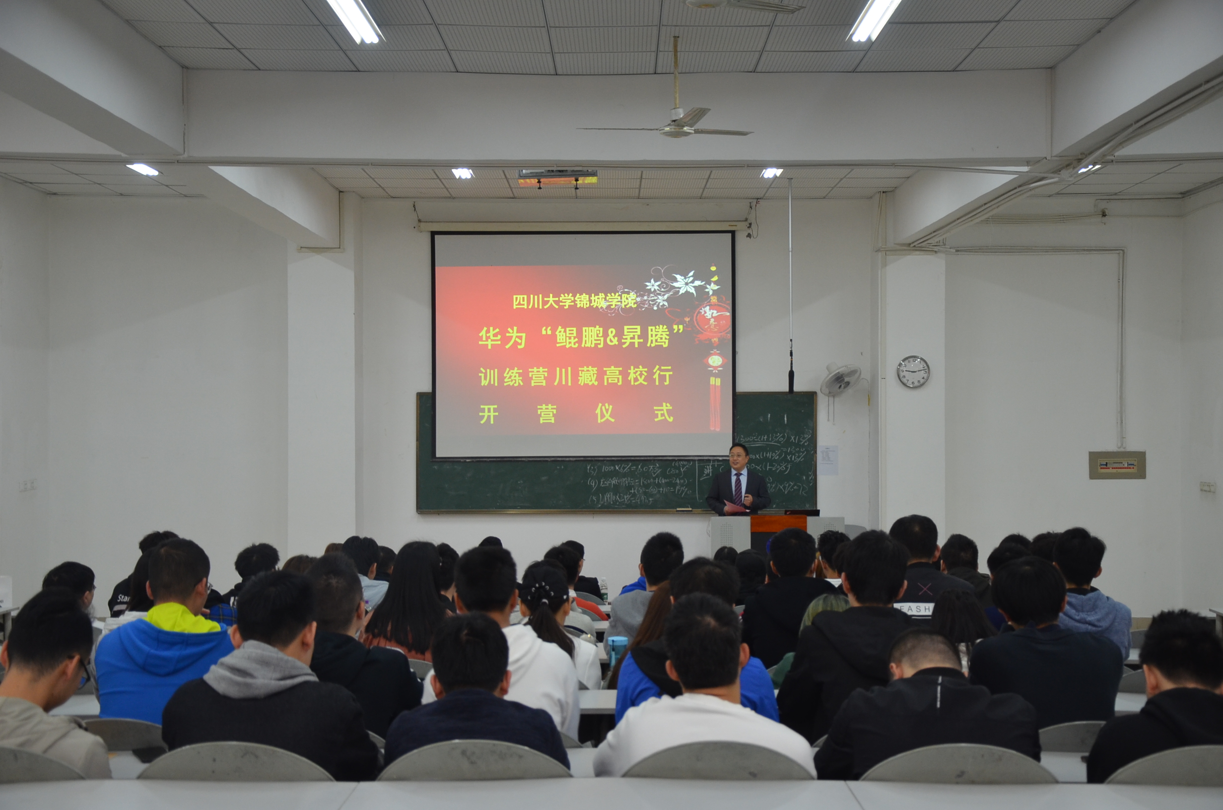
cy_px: 405
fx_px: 1627
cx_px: 612
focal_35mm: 48
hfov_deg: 41.2
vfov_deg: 28.0
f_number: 4.2
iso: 560
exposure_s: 1/40
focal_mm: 32
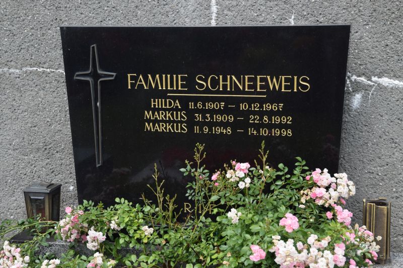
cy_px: 134
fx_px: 705
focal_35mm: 63
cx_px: 202
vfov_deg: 21.6
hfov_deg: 31.9
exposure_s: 1/250
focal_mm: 42
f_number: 8
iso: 280
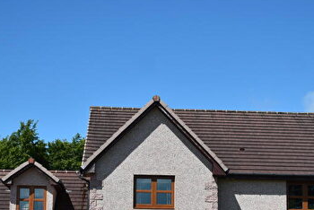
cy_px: 199
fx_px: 655
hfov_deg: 27.0
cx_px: 173
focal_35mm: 75
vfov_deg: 17.9
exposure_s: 1/1000
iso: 100
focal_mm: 25
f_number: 5
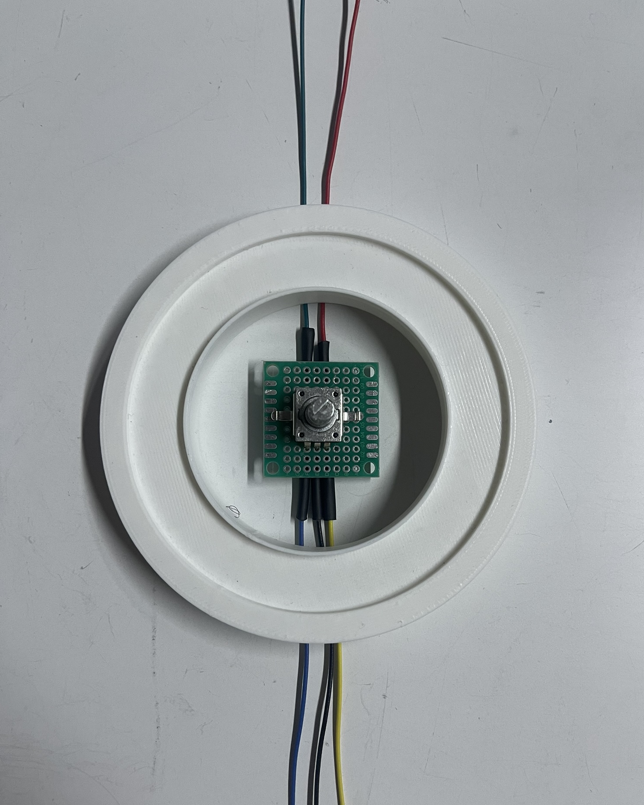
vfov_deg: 63.9
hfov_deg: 53.2
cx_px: 332
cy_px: 444
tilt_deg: -87.0
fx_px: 643
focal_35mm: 27
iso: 200
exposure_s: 1/56
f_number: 1.6
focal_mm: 5.1
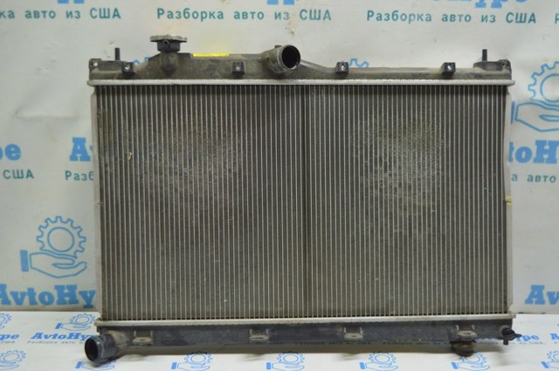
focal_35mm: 42
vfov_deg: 31.8
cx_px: 280
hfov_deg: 46.5
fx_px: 651
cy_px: 186
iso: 400
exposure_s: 1/40
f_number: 4.2
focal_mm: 28
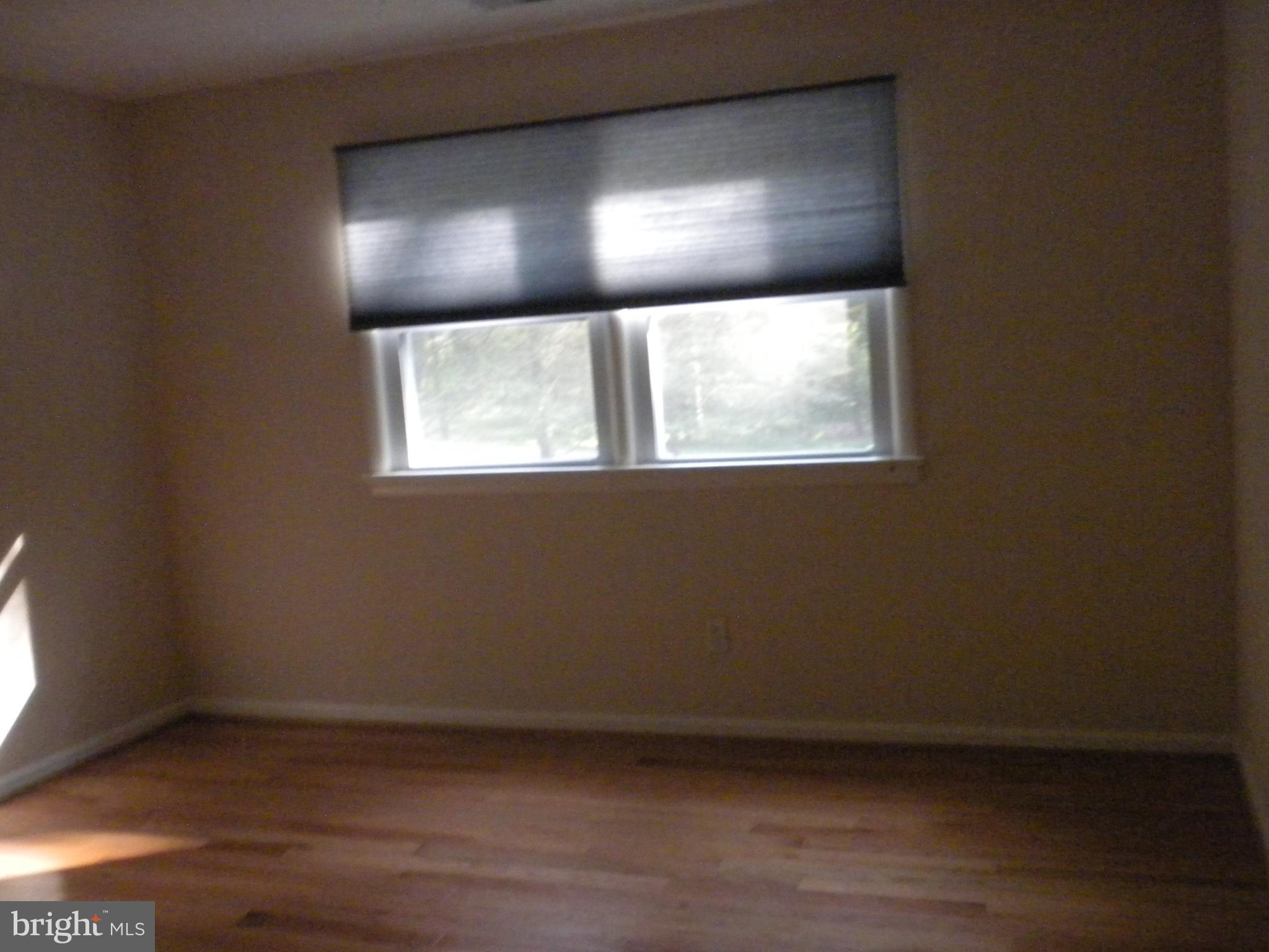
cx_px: 634
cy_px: 476
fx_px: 1356
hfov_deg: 50.1
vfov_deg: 38.7
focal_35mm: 37
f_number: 3.5
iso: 800
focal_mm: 6.6
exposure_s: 1/96.3
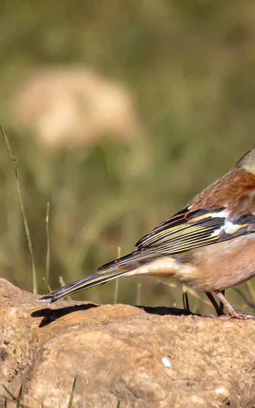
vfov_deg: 1.8
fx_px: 12792
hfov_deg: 1.1
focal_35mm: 1150
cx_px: 248
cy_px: 204
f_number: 5.6
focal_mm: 500
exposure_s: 1/2000
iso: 400
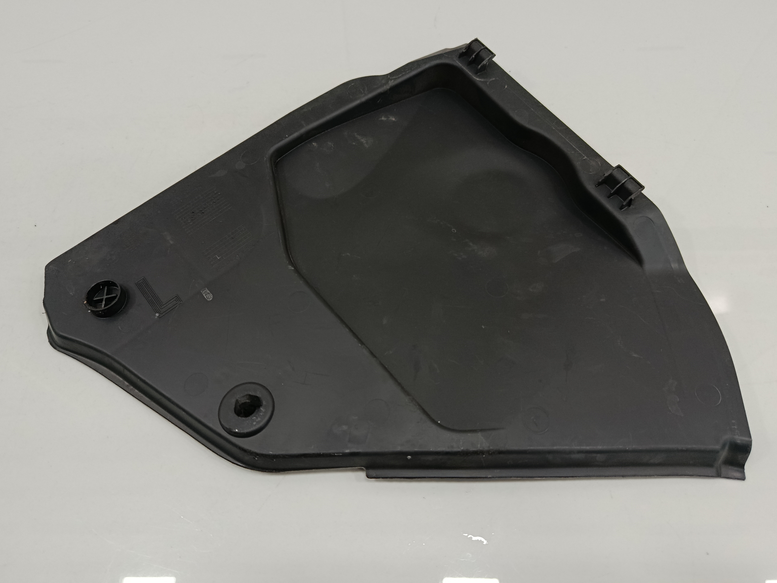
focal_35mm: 25
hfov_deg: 69.4
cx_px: 387
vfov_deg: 54.9
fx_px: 561
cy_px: 284
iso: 1125
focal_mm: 5.24
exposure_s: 1/100
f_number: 1.7
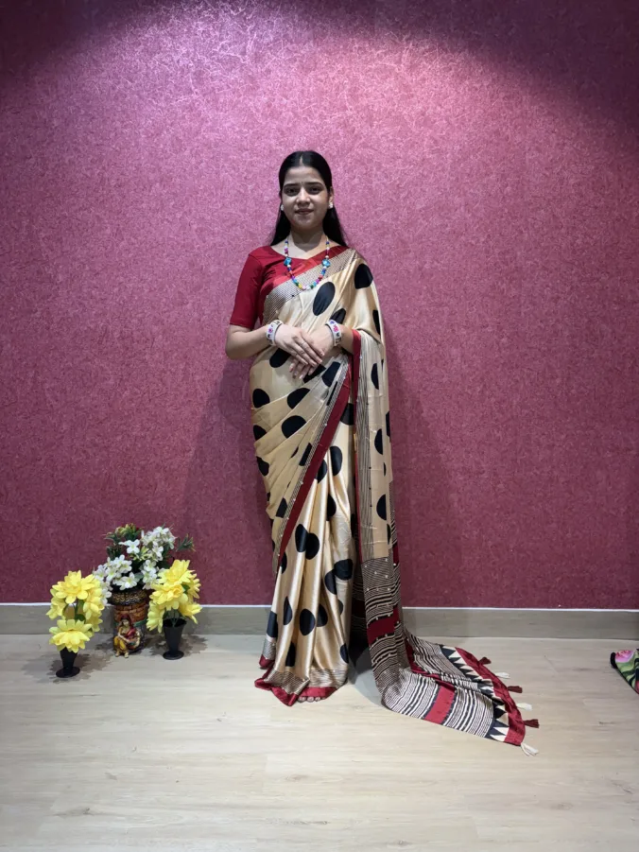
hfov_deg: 53.1
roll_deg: -0.4
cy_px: 426
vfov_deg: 67.3
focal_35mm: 26
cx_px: 320
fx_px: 640
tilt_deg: -4.3
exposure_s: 1/100
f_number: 1.6
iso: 50
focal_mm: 5.96
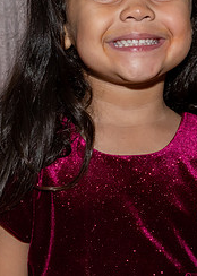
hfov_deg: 6.1
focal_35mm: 234
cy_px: 163
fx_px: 1835
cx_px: 79
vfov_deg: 8.6
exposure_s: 1/250
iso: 500
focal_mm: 45
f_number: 8
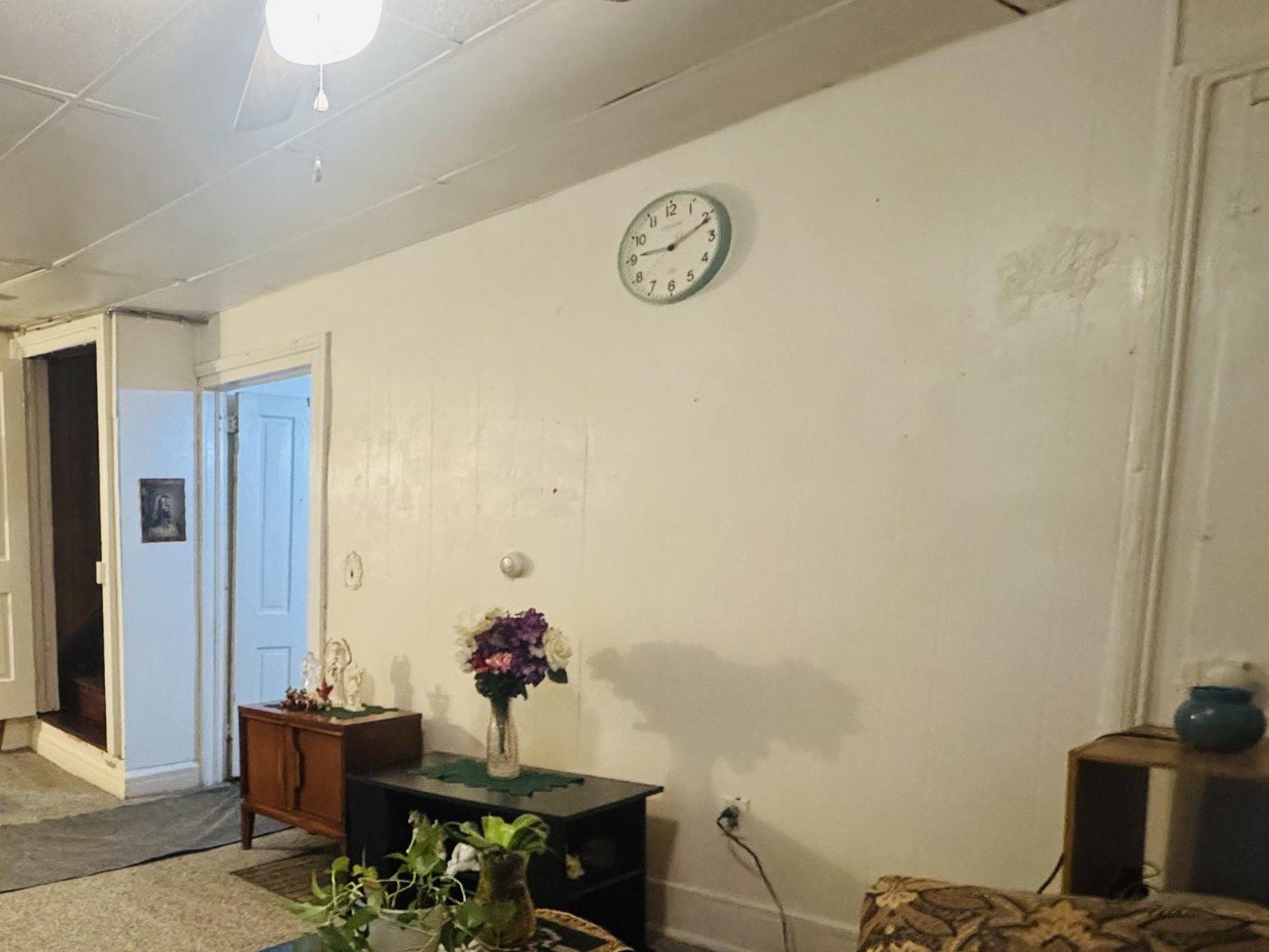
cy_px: 662
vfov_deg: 50.1
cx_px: 116
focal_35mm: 27
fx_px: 990
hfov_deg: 56.0
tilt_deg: -7.5
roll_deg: +1.3
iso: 1250
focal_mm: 2.22
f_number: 2.2
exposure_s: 1/60
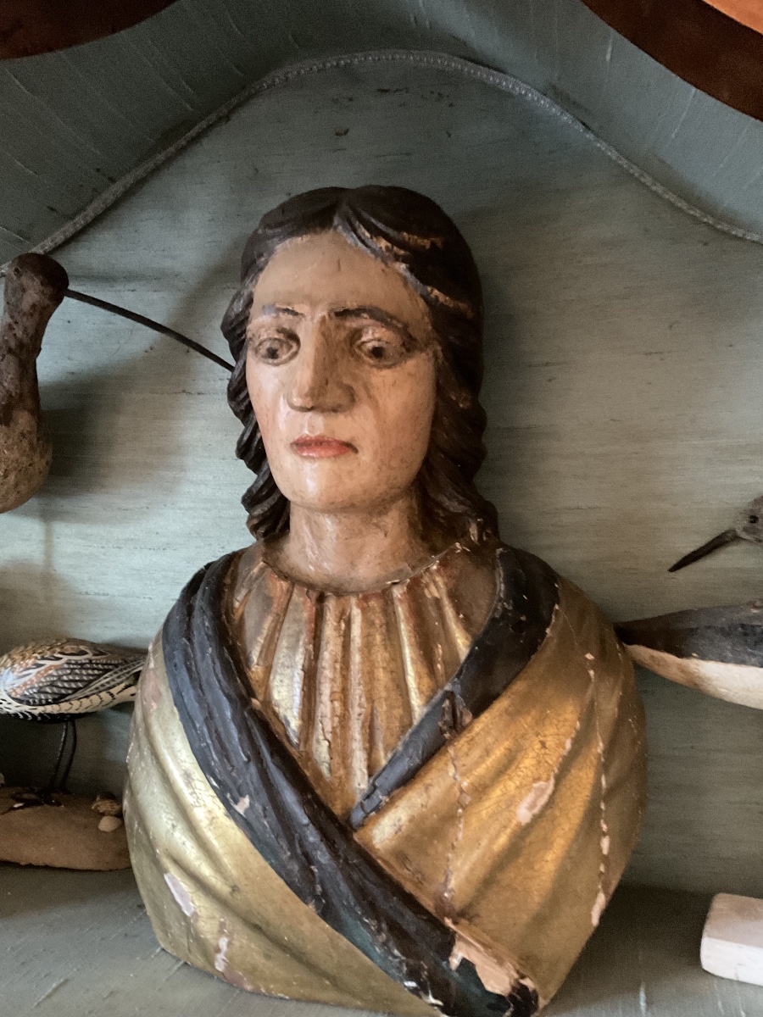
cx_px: 382
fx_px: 852
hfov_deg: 48.2
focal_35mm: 29
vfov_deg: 61.7
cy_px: 508
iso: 500
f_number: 1.8
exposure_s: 1/17
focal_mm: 3
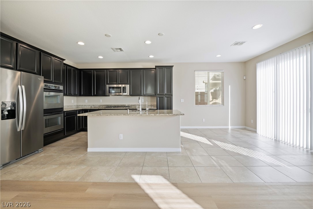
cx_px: 156
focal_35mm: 14
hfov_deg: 104.3
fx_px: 122
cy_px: 104
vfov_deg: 81.2
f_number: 9
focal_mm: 14
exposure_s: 1/2.5
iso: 100
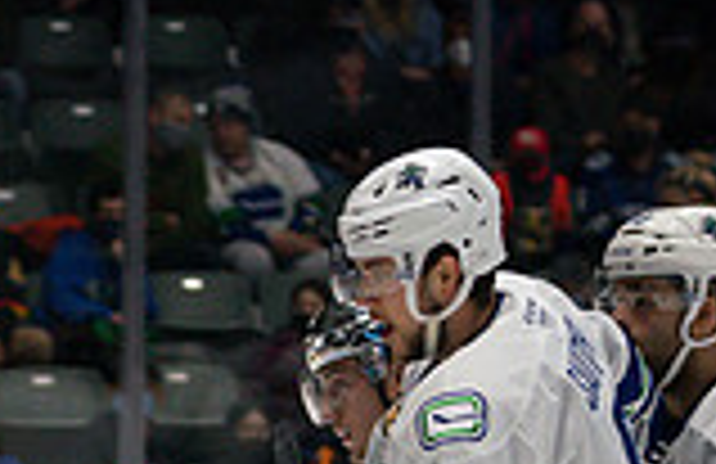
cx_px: -304
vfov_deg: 4.0
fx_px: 6565
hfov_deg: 6.2
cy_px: 859
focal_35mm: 333
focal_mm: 70
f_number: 2.8
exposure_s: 1/1250
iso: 2000
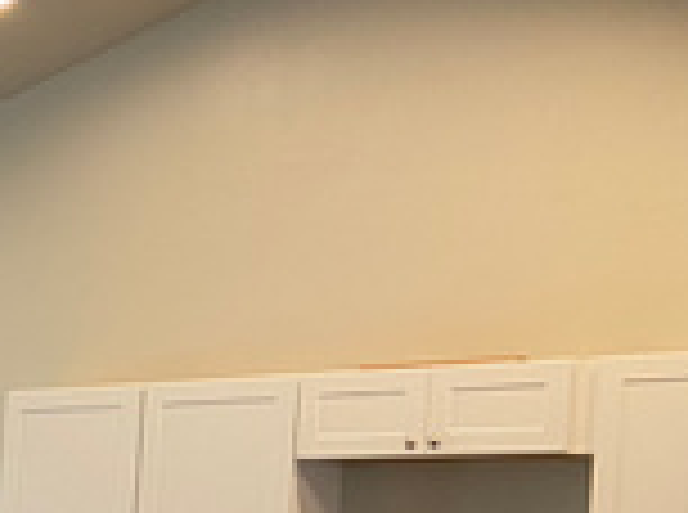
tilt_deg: -4.4
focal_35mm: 109
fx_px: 2161
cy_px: 742
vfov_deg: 12.9
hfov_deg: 14.8
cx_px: -684
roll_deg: -1.2
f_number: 1.8
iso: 80
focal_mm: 4.25
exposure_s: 1/60
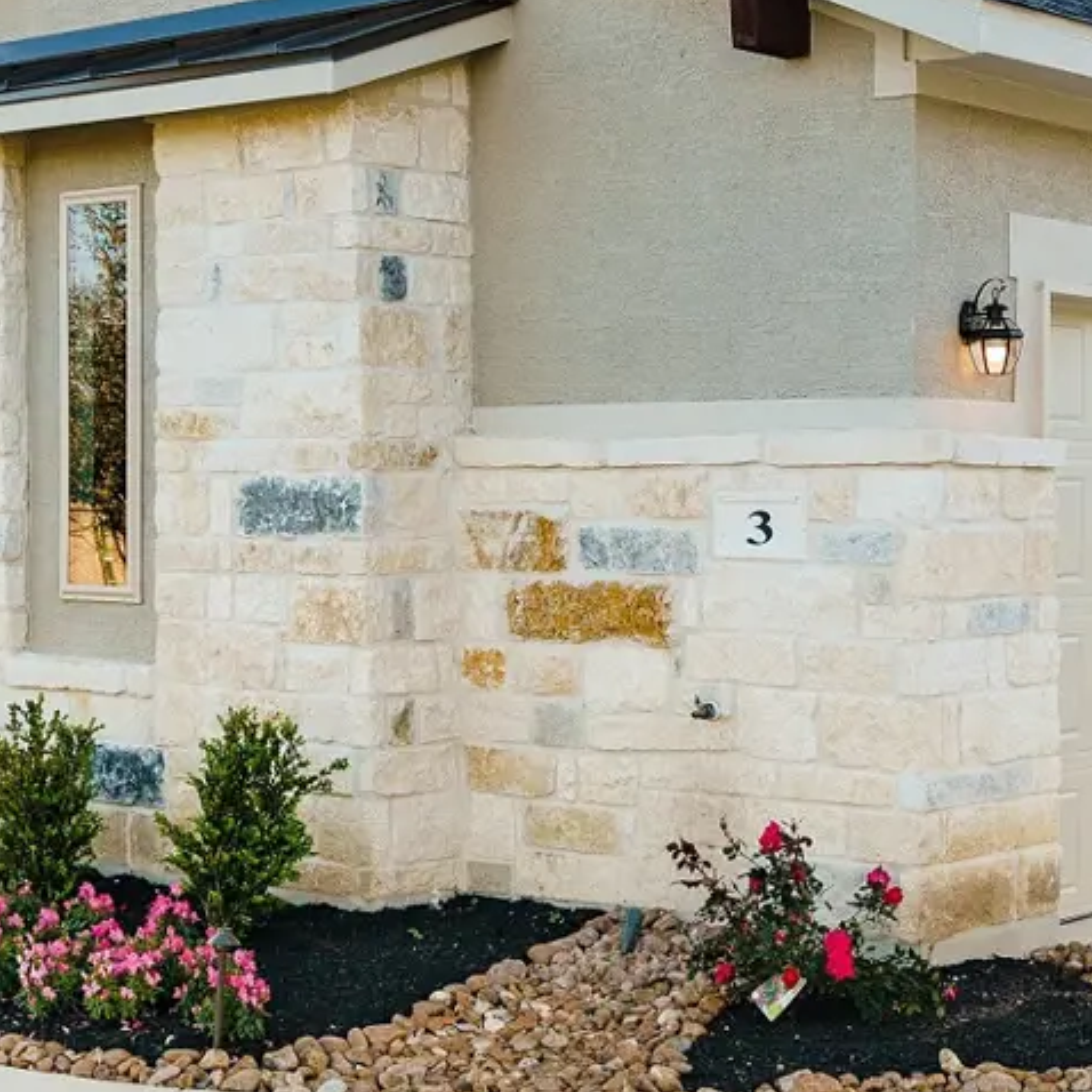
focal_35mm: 72
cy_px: 535
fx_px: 2570
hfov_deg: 24.0
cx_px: 539
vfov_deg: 24.0
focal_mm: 25
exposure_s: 1/200
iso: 100
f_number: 4.5
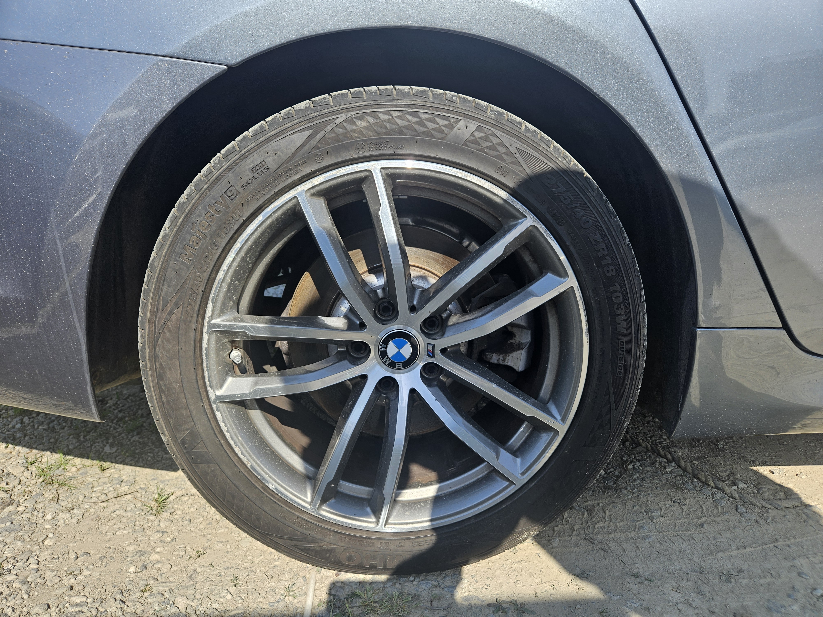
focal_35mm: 23
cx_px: 412
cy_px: 308
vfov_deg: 58.9
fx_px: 547
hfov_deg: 73.9
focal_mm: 5.4
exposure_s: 1/801
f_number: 1.8
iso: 25
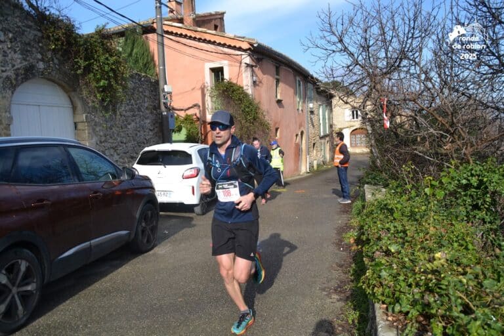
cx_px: 252
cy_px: 168
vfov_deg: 47.9
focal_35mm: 27
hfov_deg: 67.4
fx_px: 378
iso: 400
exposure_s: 1/1600
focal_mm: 18
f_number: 5.6
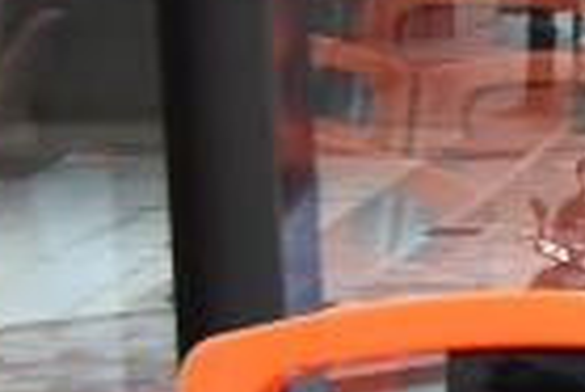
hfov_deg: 8.3
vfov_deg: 6.5
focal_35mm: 210
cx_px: 1755
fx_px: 3411
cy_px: 502
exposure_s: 1/200
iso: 800
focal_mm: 19
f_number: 3.2
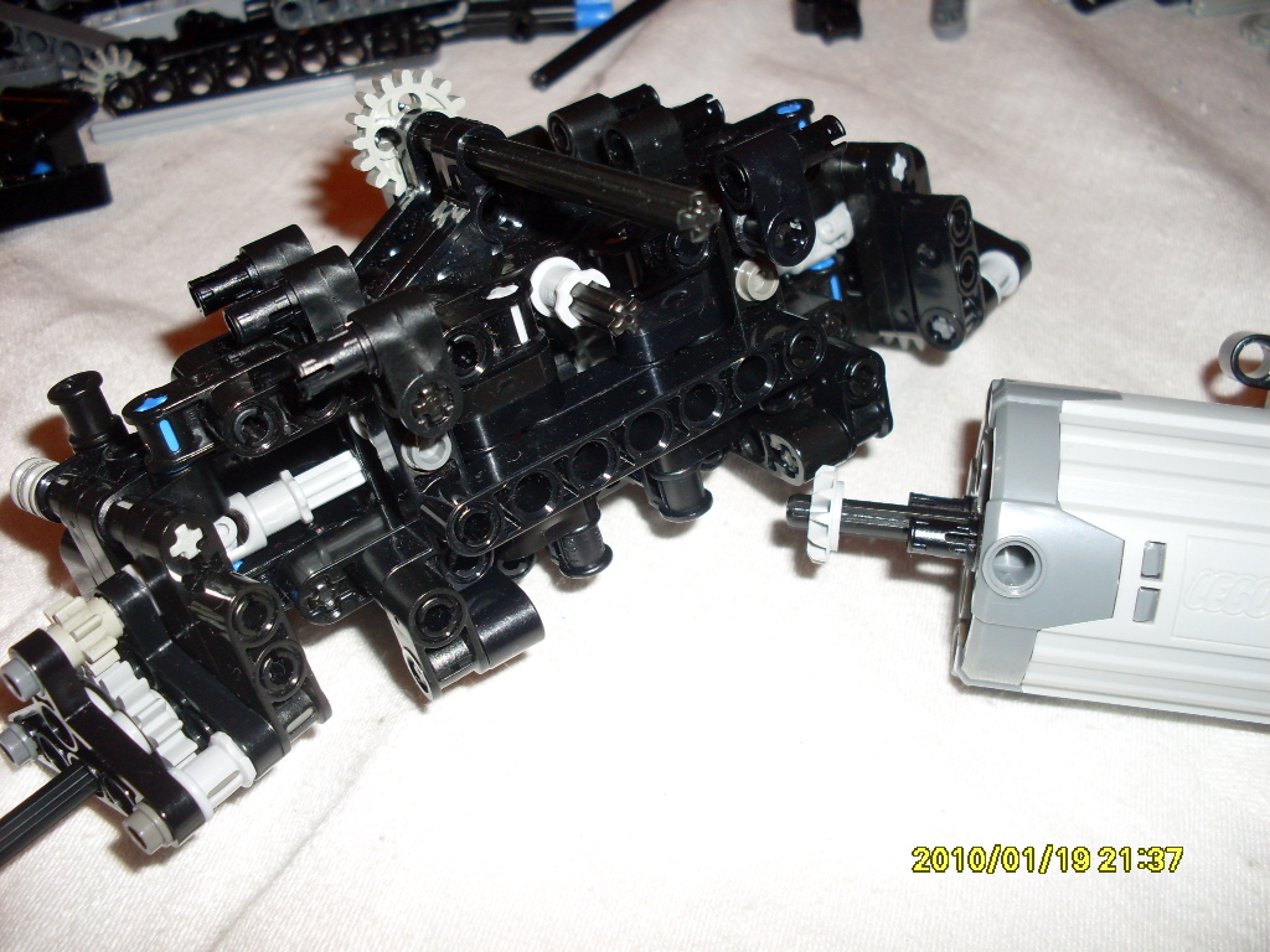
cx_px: 635
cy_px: 476
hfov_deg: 49.0
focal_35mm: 38
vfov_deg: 37.7
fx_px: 1394
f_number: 2.8
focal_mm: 6.3
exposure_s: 1/45
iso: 100
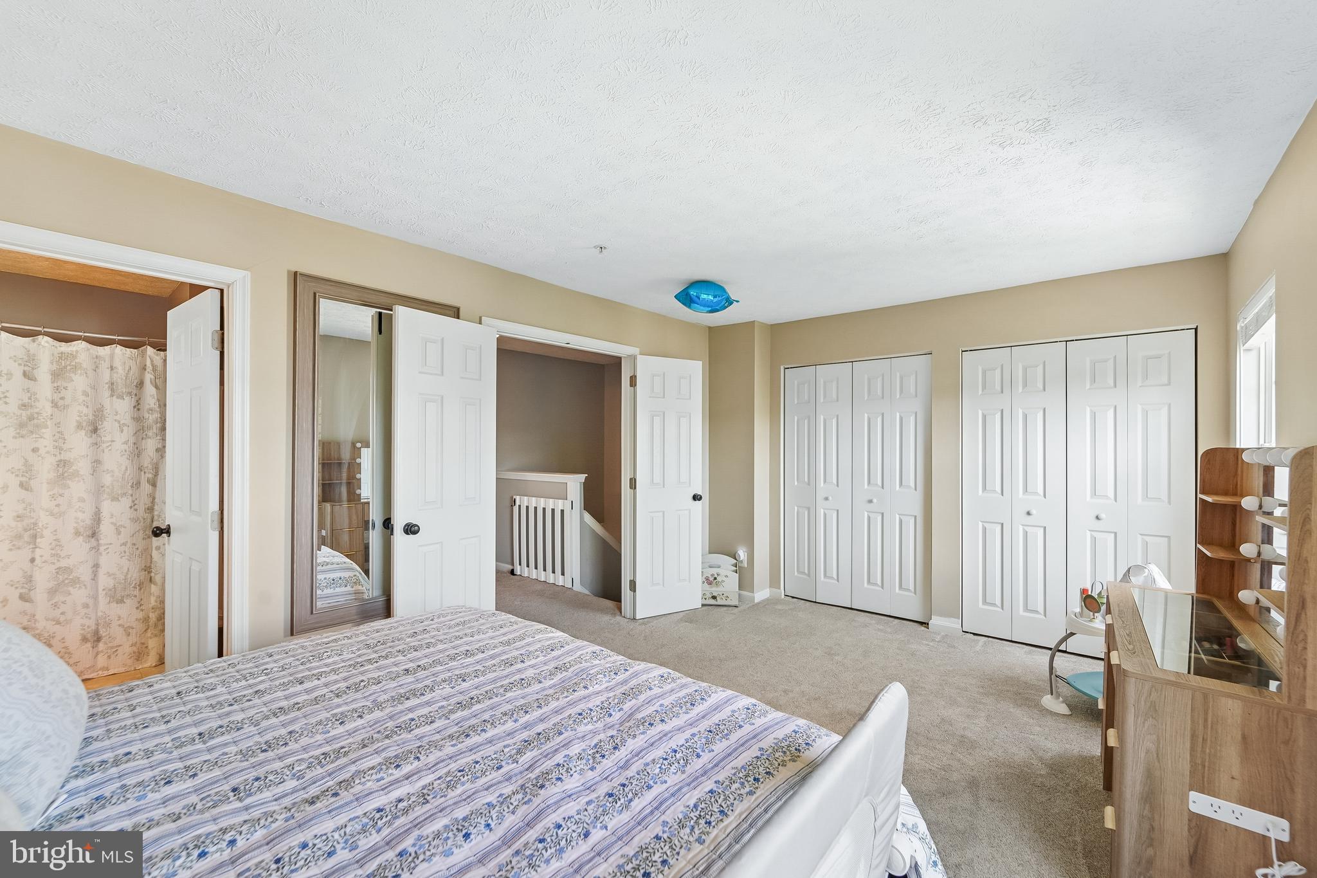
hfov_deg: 104.3
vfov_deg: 81.2
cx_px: 658
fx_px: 512
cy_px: 439
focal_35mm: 14
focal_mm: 14
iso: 400
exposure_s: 1/30
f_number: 8
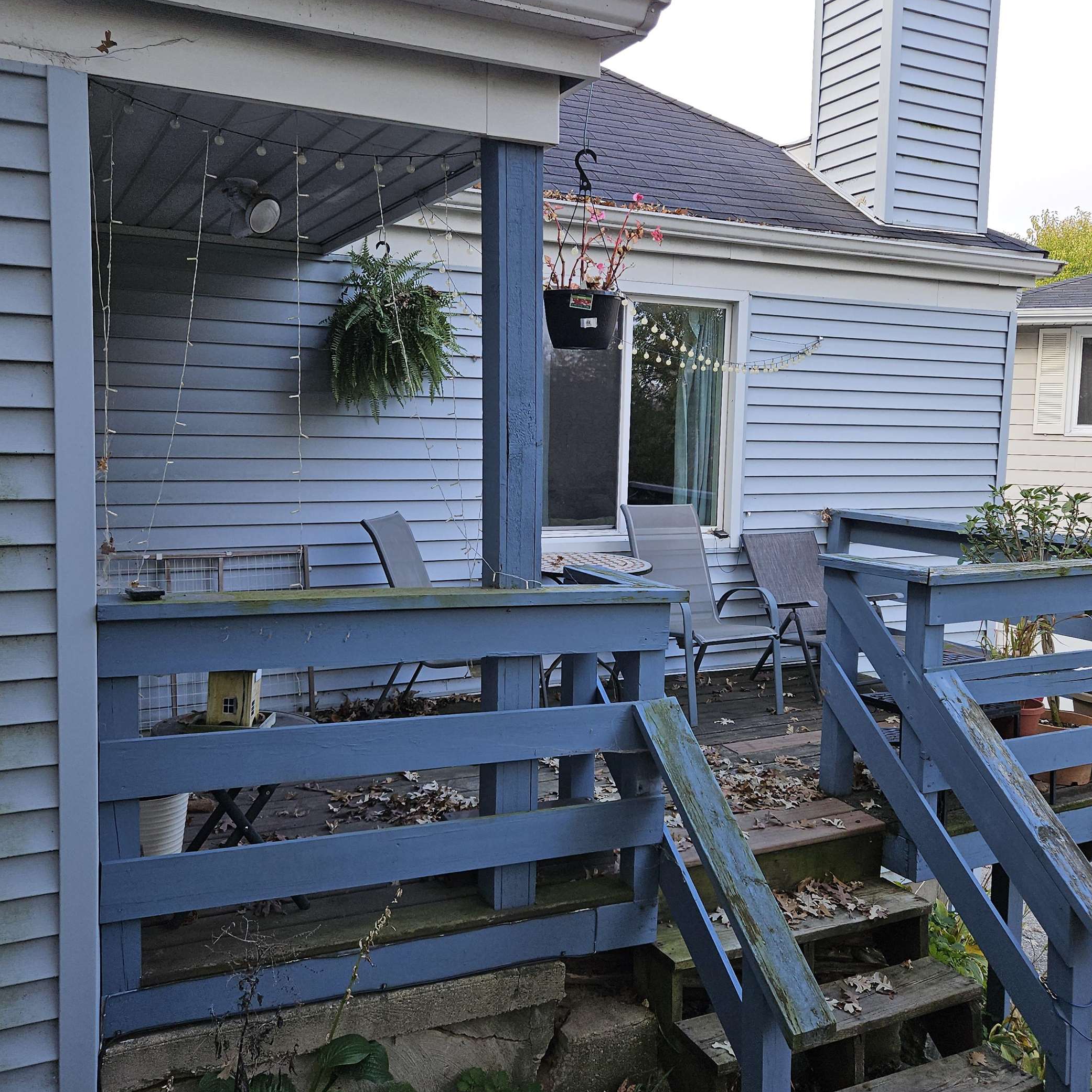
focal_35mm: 30
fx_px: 1071
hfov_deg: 54.0
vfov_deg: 54.0
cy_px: 517
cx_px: 553
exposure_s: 1/264
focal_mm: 5.4
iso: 25
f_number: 1.8
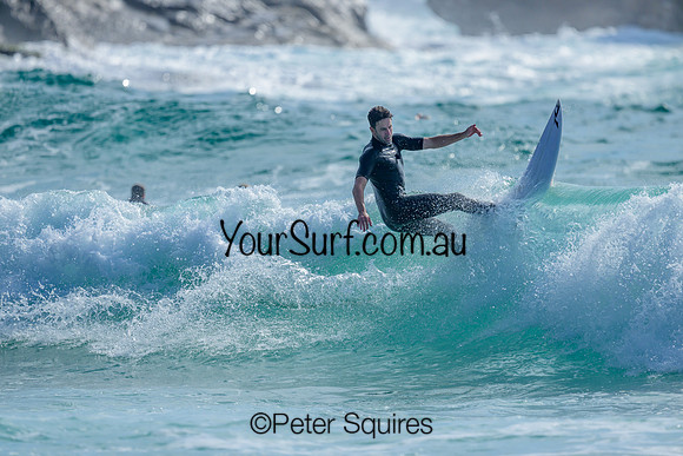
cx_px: 342
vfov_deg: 1.7
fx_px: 15181
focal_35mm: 800
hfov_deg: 2.6
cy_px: 228
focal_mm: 800
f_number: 6.3
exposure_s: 1/2000
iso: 160
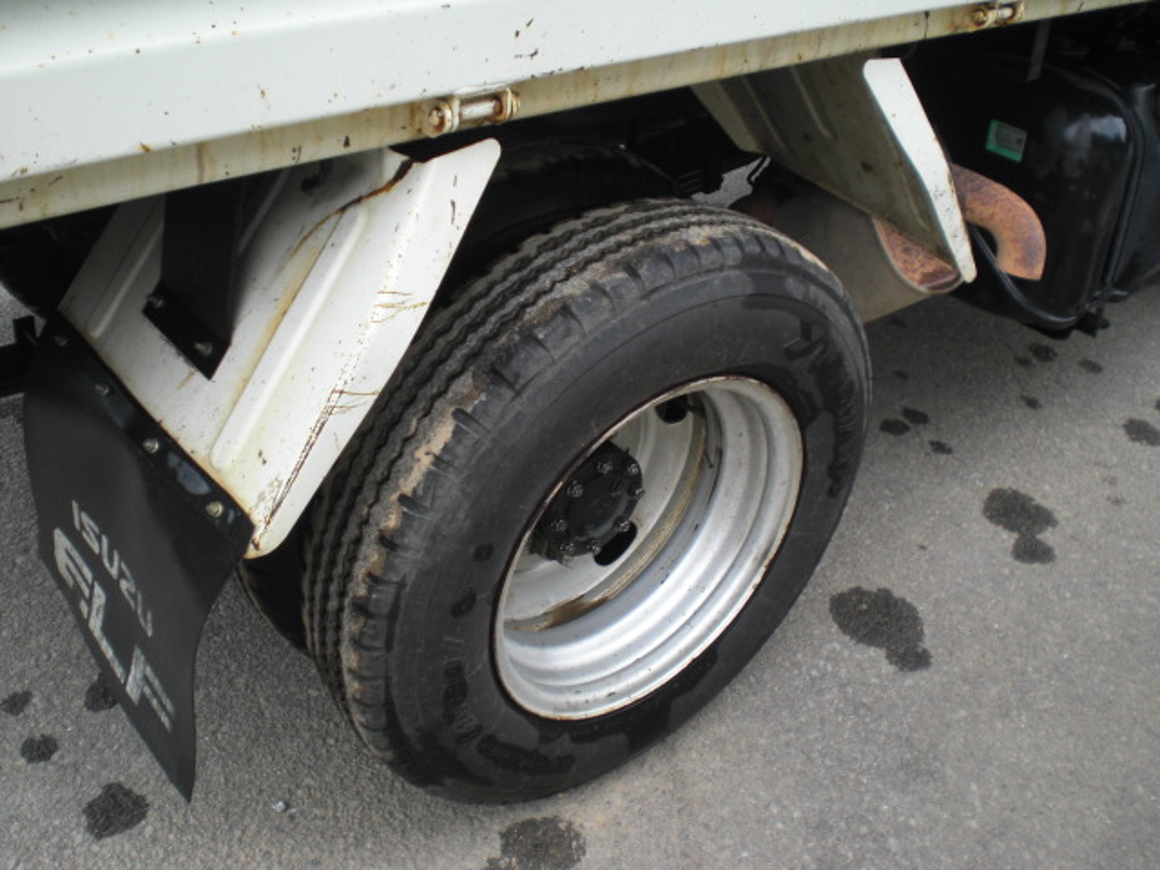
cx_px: 580
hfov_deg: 49.0
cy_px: 435
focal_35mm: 38
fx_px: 1273
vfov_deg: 37.7
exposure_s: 1/160
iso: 64
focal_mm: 6.3
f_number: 3.1
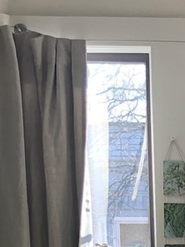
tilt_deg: -5.8
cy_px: 367
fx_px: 1035
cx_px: 397
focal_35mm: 145
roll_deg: +0.0
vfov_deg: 12.9
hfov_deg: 9.4
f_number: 1.8
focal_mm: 3.99
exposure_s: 1/120
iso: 40
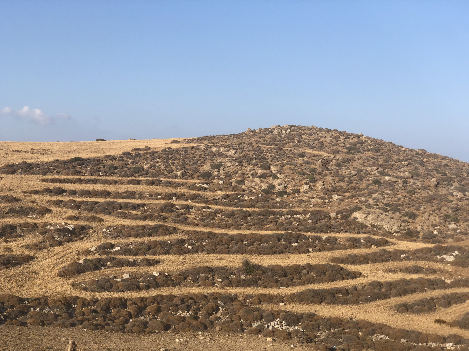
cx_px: 234
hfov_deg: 36.8
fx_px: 705
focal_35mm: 52
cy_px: 176
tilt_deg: +1.9
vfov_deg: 28.0
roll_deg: -1.7
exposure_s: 1/979
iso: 16
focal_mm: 6
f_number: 2.4
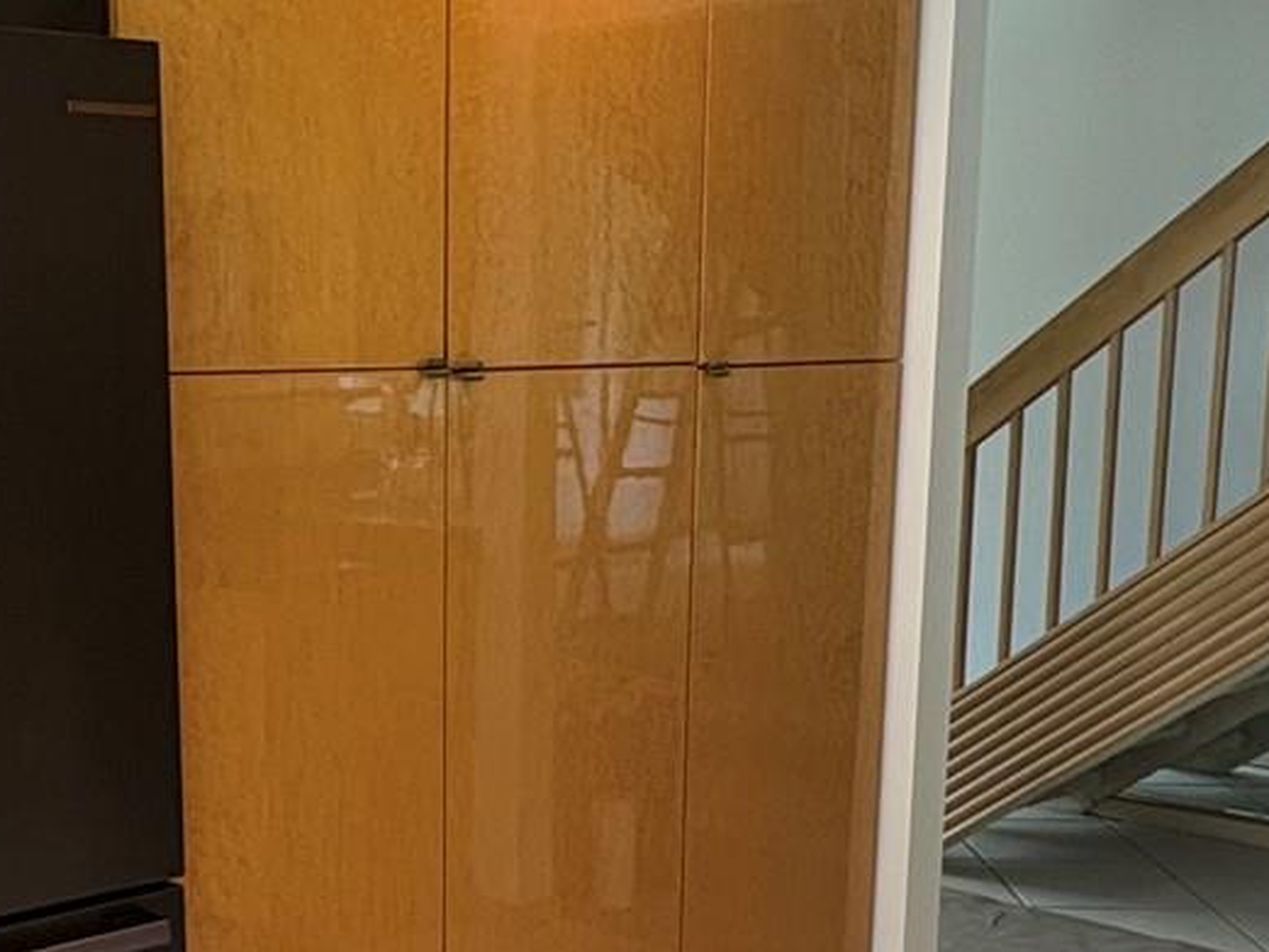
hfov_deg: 34.2
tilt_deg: -11.1
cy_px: 740
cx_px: 319
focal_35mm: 55
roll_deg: +1.1
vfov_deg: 26.2
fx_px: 2017
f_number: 2.2
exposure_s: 1/120
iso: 200
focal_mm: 2.22
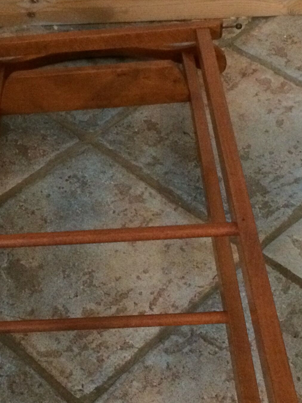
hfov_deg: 20.9
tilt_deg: -49.9
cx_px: 79
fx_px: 814
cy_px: 227
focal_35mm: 70
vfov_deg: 27.8
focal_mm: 4.15
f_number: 2.2
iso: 500
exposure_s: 1/17
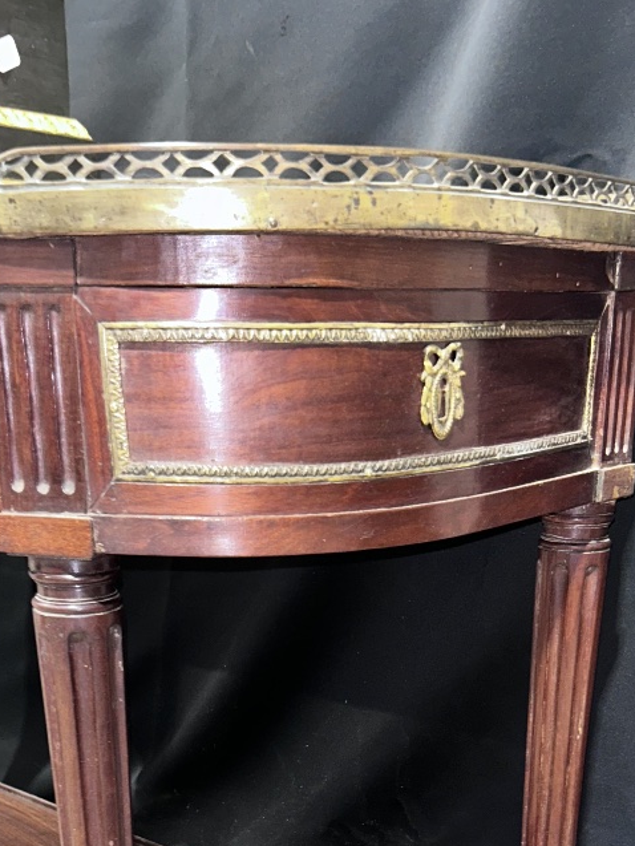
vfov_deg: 36.1
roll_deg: -0.2
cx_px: 304
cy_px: 786
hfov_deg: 29.7
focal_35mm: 49
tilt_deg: -24.4
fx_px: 1198
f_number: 1.5
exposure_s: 1/7
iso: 64
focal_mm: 5.7
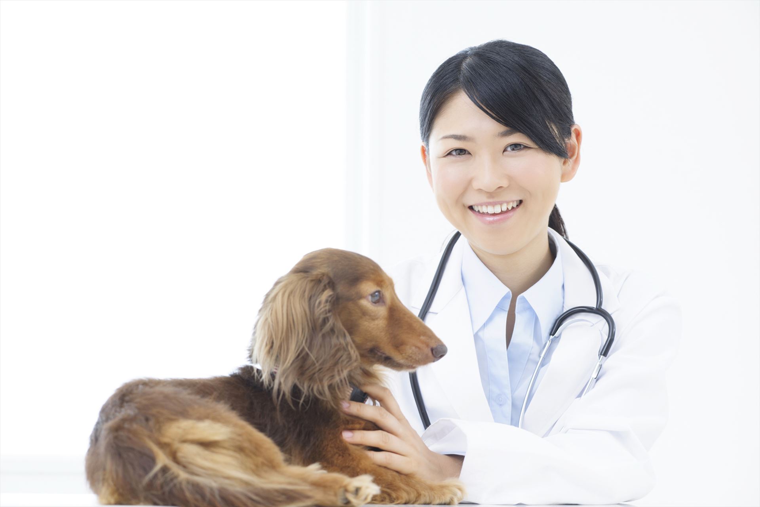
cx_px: 380
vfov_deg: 13.7
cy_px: 254
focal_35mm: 100
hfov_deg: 20.4
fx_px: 2111
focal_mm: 100
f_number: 8
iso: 200
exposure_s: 1/60
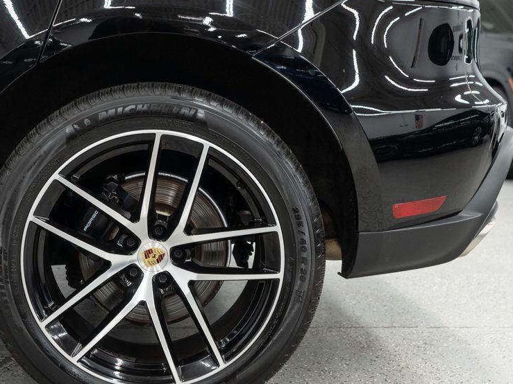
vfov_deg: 26.1
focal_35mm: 56
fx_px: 830
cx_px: 169
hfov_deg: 34.0
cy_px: 221
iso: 500
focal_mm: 28
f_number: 3.2
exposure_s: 1/50
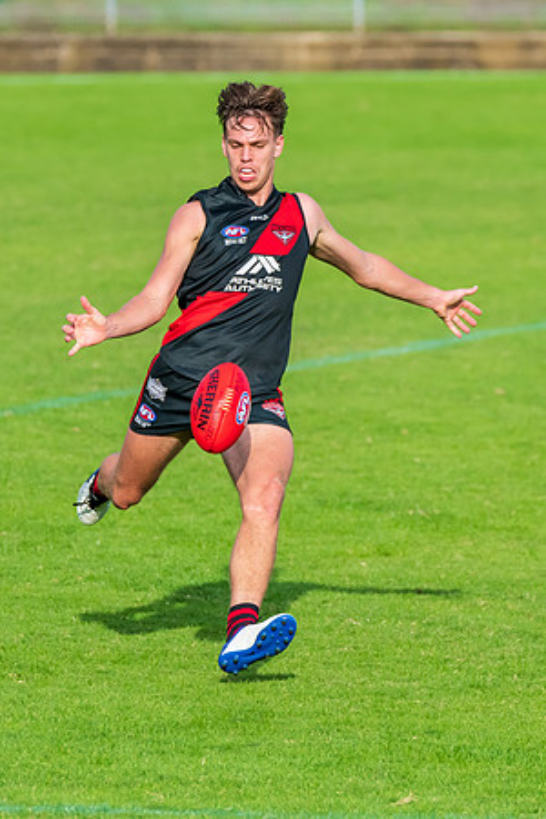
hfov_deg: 2.0
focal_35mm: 676
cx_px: 189
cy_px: 377
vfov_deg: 3.0
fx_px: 15384
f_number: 6
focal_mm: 400
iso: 1000
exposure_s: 1/2500
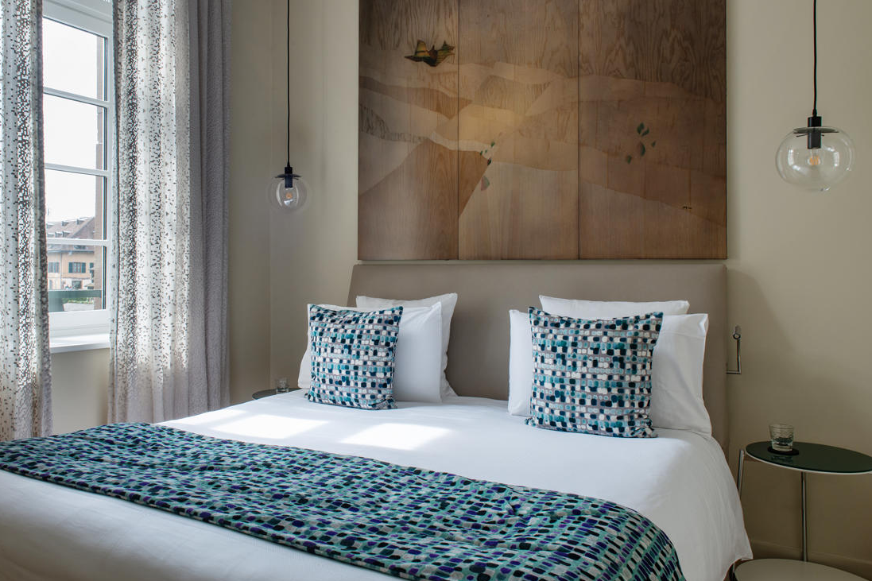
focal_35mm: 28
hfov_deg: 65.3
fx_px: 678
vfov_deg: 46.3
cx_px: 386
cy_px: 249
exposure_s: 1/3
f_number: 16
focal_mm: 24
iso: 125
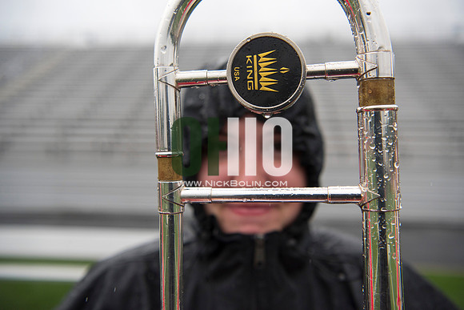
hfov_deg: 50.7
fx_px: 490
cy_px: 155
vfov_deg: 35.1
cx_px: 232
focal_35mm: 38
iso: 400
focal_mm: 38
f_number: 4
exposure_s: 1/1600
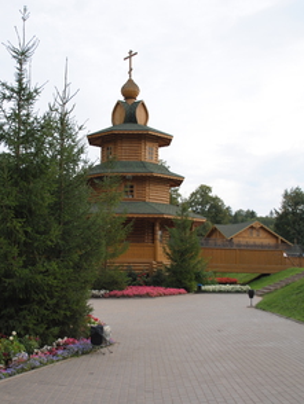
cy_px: 200
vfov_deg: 36.1
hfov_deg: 27.4
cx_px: 100
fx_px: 620
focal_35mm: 53
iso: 100
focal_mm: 24
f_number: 4
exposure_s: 1/125
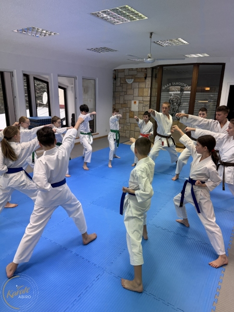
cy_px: 156
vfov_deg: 71.6
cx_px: 117
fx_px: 216
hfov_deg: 56.8
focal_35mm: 24
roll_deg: -2.4
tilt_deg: -14.5
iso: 80
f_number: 1.78
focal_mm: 6.76
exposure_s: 1/100
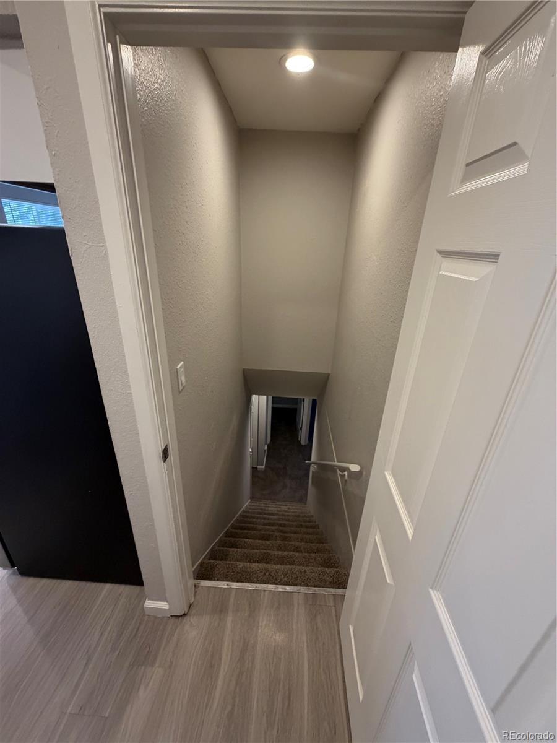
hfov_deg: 85.7
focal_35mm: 14
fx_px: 300
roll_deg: -2.4
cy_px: 372
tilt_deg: -20.0
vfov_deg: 102.1
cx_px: 278
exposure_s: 1/60
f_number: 2.2
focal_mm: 2.22
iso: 250
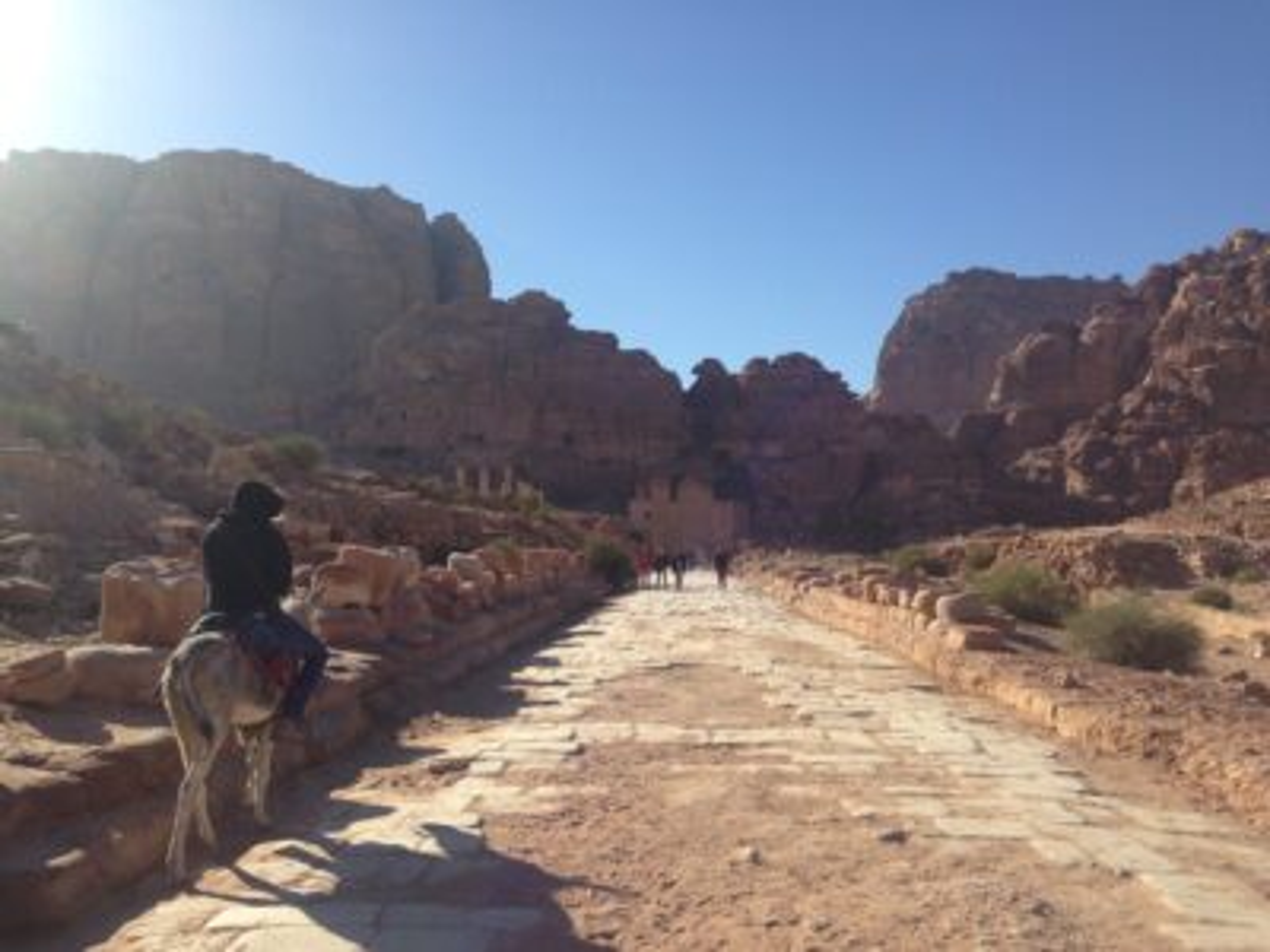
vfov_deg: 42.9
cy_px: 476
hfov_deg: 55.4
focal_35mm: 33
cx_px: 635
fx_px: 1211
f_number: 2.4
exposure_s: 1/1695
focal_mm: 4.12
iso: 50
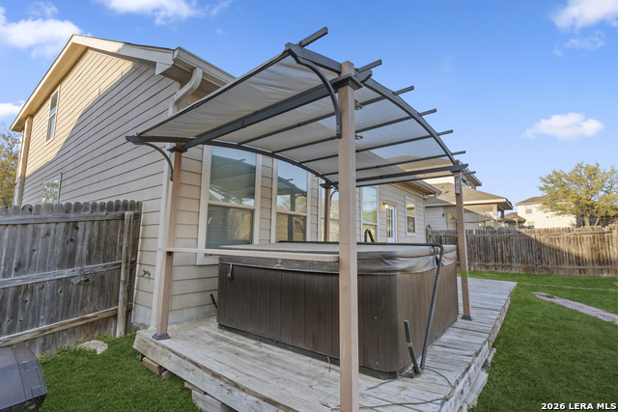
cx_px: 309
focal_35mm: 17
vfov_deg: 70.5
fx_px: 292
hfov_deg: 93.3
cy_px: 206
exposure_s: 1/30
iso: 125
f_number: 8
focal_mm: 17
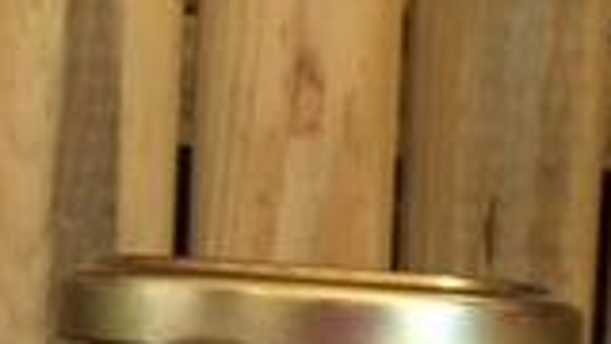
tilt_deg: -8.6
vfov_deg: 9.2
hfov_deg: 17.0
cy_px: 631
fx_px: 2041
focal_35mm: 126
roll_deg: -3.6
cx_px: 260
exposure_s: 1/17
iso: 32
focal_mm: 4.15
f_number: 2.2
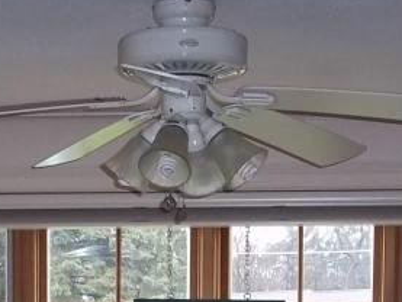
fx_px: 1545
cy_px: 540
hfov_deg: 14.8
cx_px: 118
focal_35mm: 133
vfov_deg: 10.5
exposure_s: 1/60
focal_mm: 6.5
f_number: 3.1
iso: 160
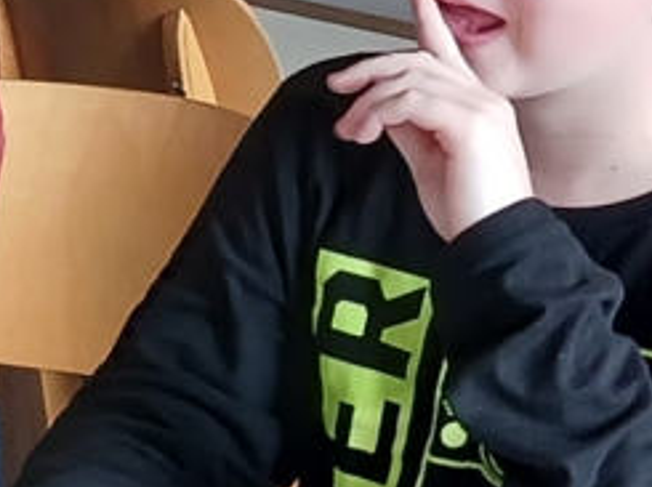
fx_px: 3987
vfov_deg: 6.9
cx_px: -625
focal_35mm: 212
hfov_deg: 8.8
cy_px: -295
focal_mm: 4
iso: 200
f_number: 1.8
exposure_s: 1/50
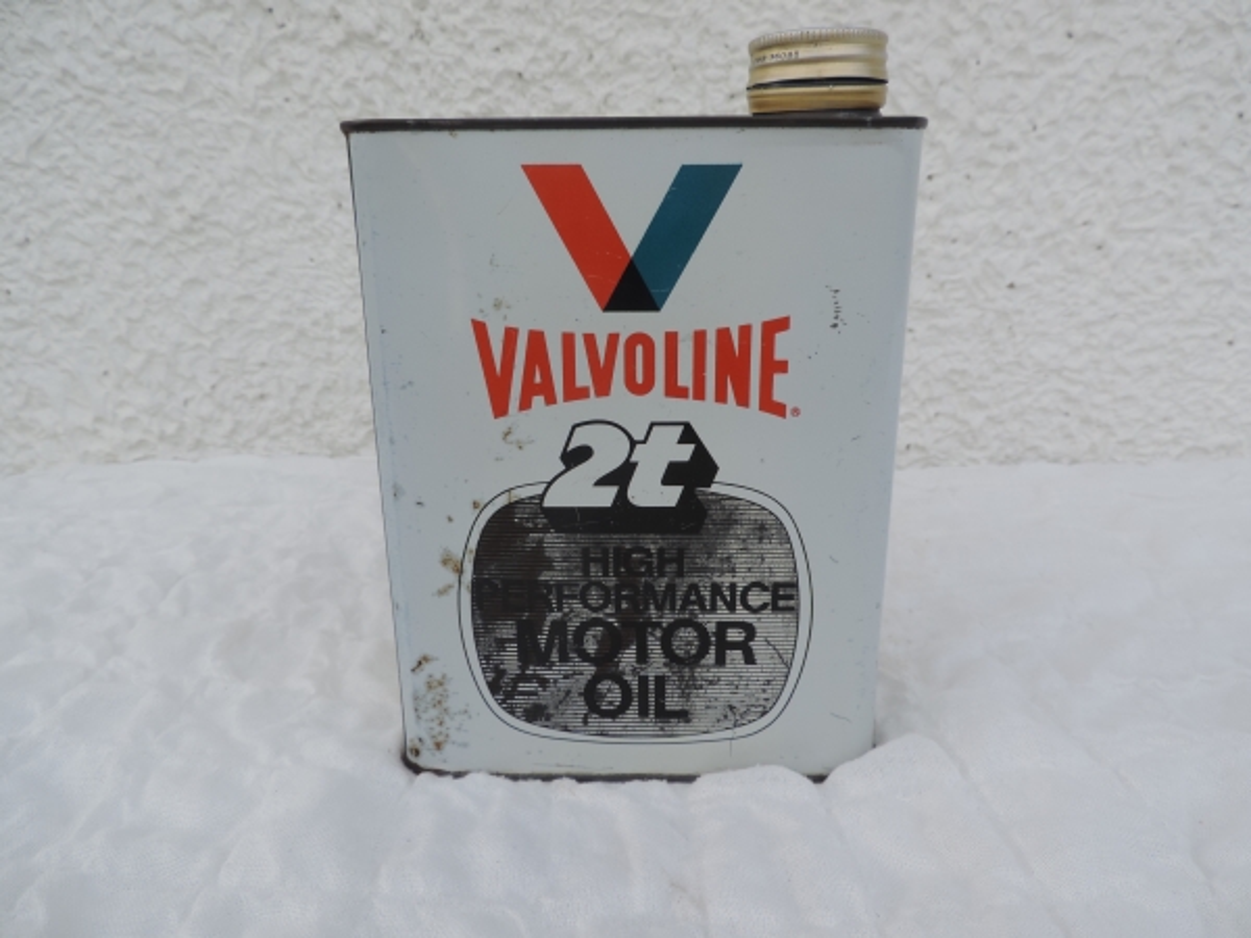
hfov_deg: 71.6
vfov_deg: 56.8
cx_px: 626
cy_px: 469
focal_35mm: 24
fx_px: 867
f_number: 3
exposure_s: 1/320
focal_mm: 4.3
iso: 80
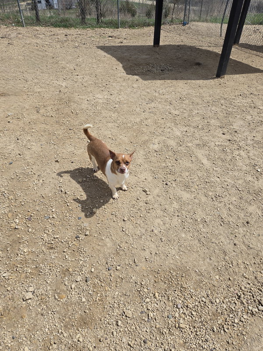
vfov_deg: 73.9
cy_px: 176
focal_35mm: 23
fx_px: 233
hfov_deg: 58.9
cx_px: 132
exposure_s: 1/3333
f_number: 1.8
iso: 25
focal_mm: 5.4
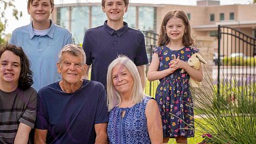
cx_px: 110
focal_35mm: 115
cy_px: 58
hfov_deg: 18.6
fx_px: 781
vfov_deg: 10.5
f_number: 6.3
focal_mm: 80
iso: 400
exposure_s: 1/320
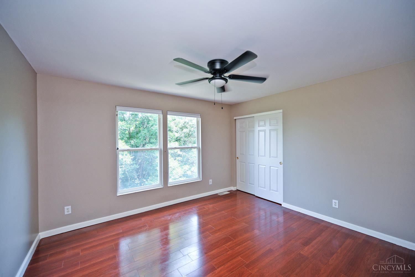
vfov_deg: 81.2
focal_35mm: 14
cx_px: 208
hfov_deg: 104.3
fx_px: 161
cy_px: 138
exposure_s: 1/60
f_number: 4
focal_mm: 14
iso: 200
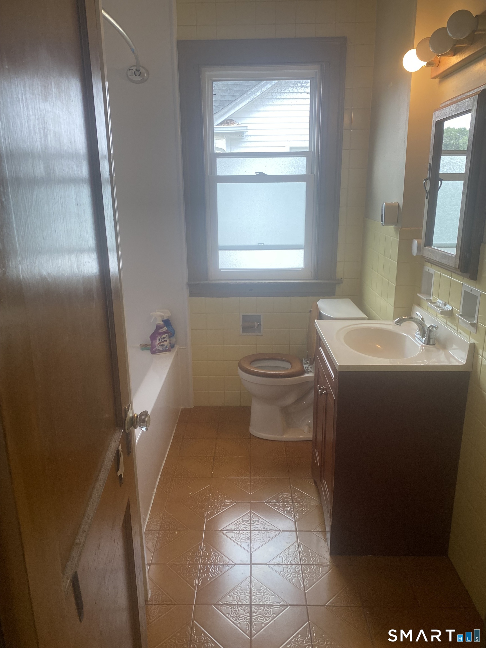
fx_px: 487
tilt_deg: -14.6
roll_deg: +1.5
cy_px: 324
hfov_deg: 53.1
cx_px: 243
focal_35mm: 26
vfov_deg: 67.3
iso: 125
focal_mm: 4.25
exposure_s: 1/120
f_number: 1.8
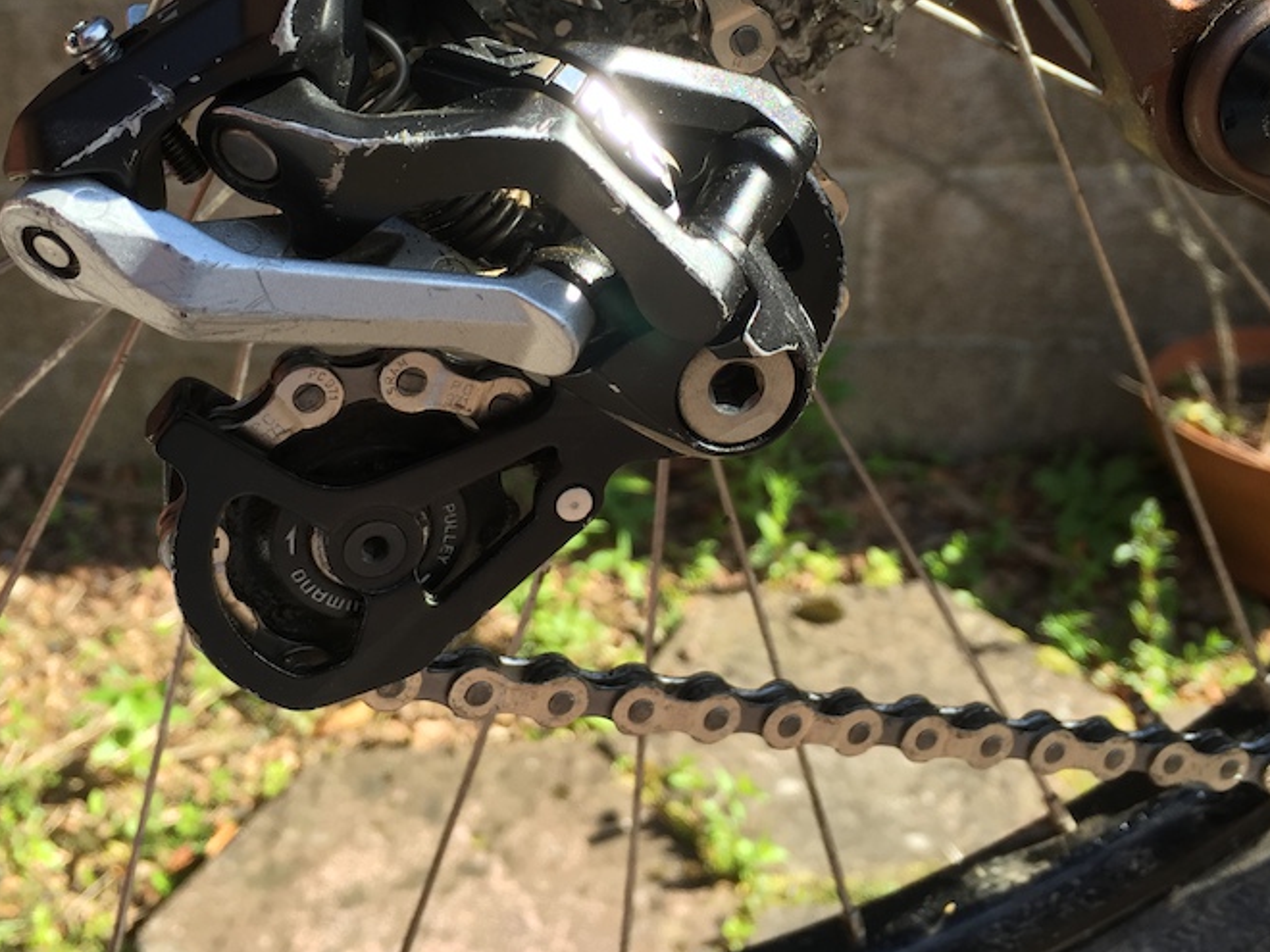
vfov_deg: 31.6
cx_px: 610
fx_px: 1651
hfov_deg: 42.1
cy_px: 235
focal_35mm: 45
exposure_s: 1/460
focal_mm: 4.15
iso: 32
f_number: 2.2
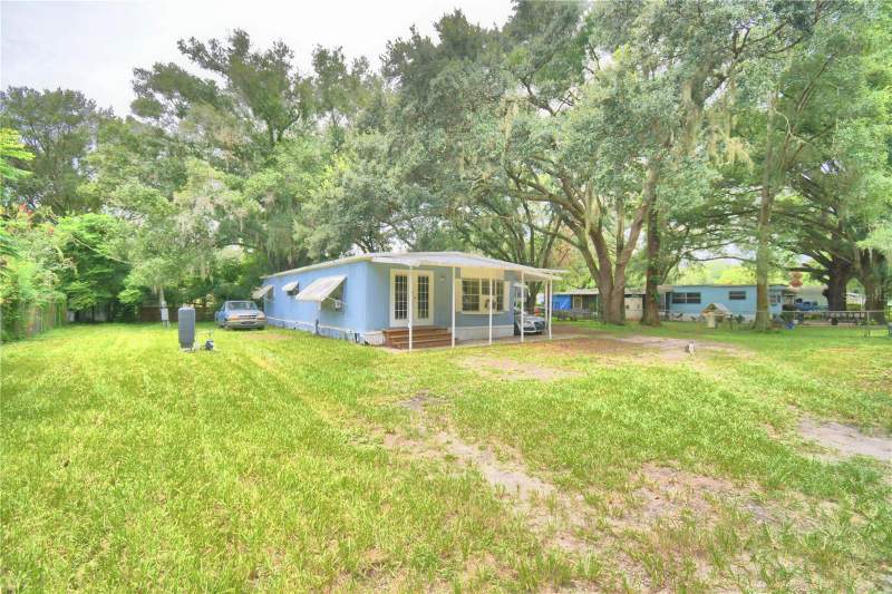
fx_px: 372
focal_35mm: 15
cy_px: 297
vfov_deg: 77.3
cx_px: 446
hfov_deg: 100.4
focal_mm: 10
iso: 160
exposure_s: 1/500
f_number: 4.5
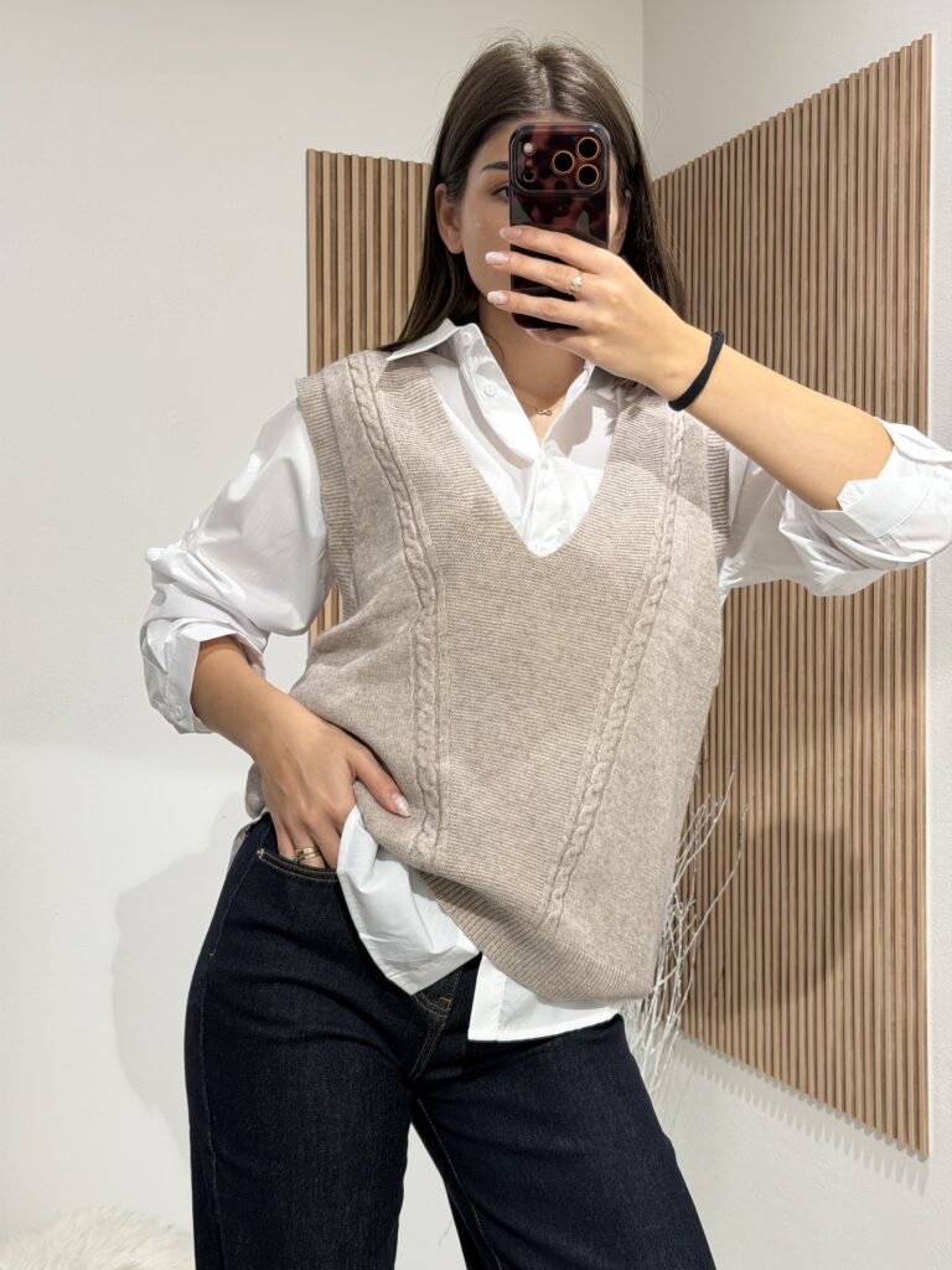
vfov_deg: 39.7
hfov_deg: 30.3
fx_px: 1760
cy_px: 635
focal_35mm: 48
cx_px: 476
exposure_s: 1/100
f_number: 1.78
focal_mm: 6.76
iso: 64
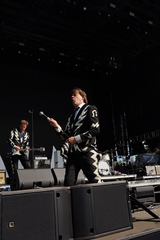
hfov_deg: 35.6
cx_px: 107
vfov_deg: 51.9
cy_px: 117
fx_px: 247
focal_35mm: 37
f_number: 8
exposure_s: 1/400
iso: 100
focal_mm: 24
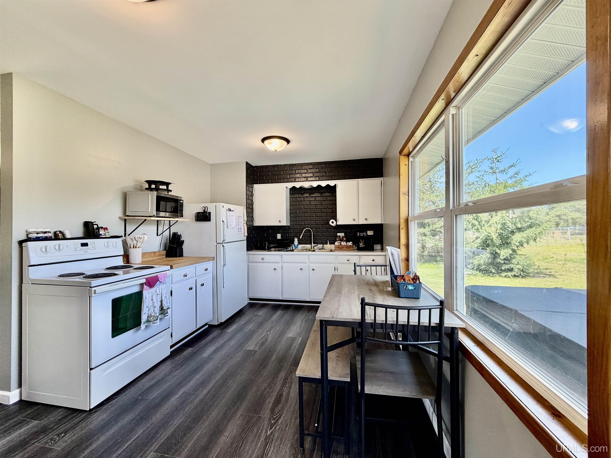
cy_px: 229
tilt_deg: -0.6
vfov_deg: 85.7
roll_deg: +0.5
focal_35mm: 14
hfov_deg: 102.1
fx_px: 247
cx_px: 306
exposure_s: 1/120
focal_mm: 2.22
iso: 125
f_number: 2.2
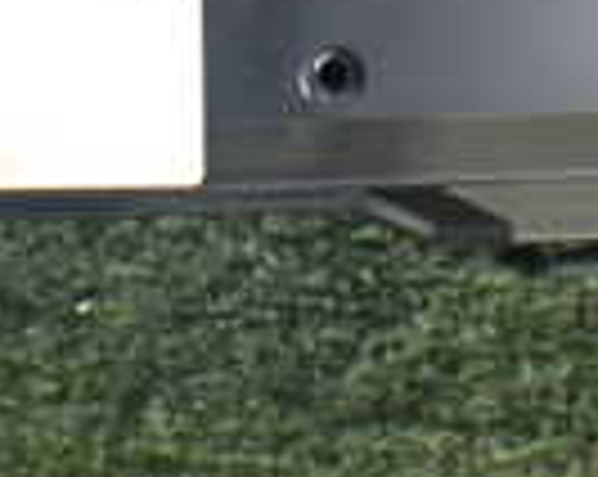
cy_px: -207
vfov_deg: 11.3
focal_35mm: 132
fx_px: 2333
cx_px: 117
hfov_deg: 14.5
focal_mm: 5.4
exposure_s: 1/125
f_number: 2.3
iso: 400
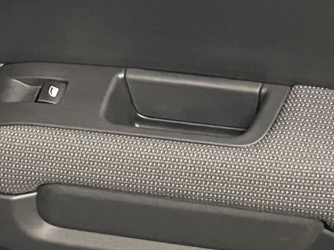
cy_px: 79
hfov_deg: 14.7
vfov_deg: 11.1
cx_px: 135
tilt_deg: -36.9
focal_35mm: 134
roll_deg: +0.7
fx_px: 1293
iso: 500
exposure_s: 1/50
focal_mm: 4.2
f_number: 1.6
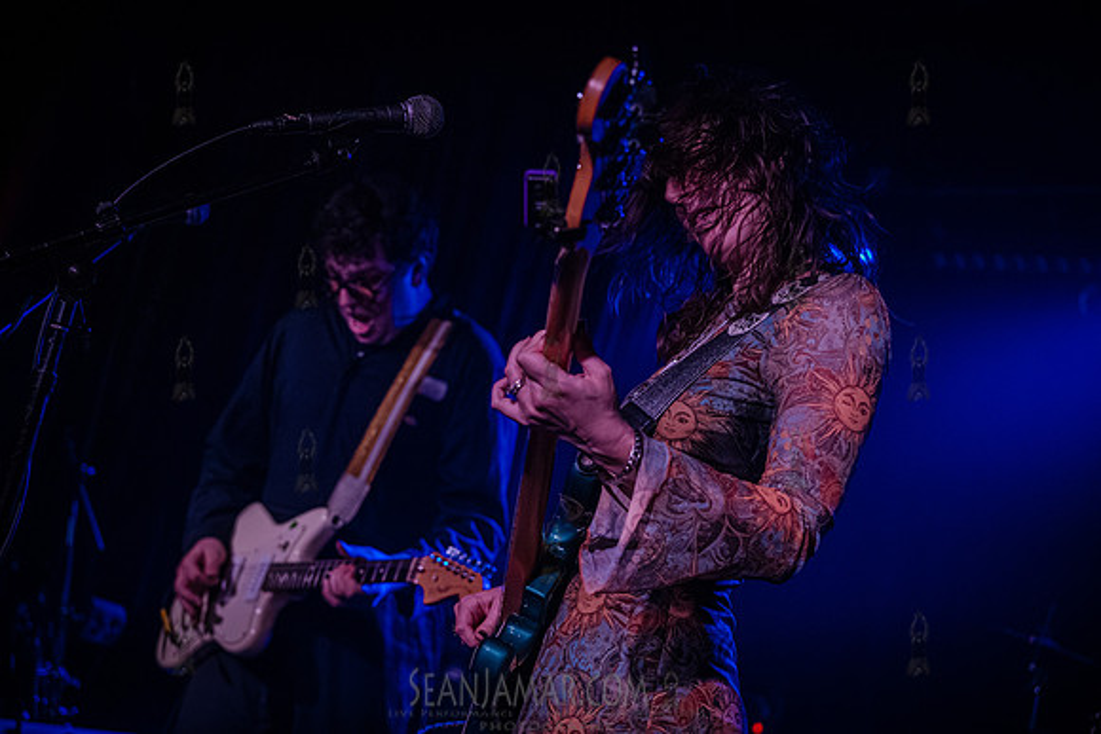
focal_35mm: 50
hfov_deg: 39.6
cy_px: 367
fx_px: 1529
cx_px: 550
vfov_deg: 27.0
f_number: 3.2
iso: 16000
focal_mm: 50
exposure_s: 1/500
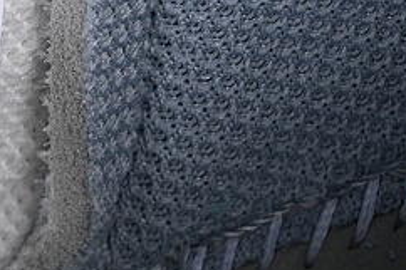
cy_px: 79
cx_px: -171
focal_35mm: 335
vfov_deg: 4.1
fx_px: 3775
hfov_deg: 6.1
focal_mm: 50
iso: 160
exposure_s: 1/80
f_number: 7.1
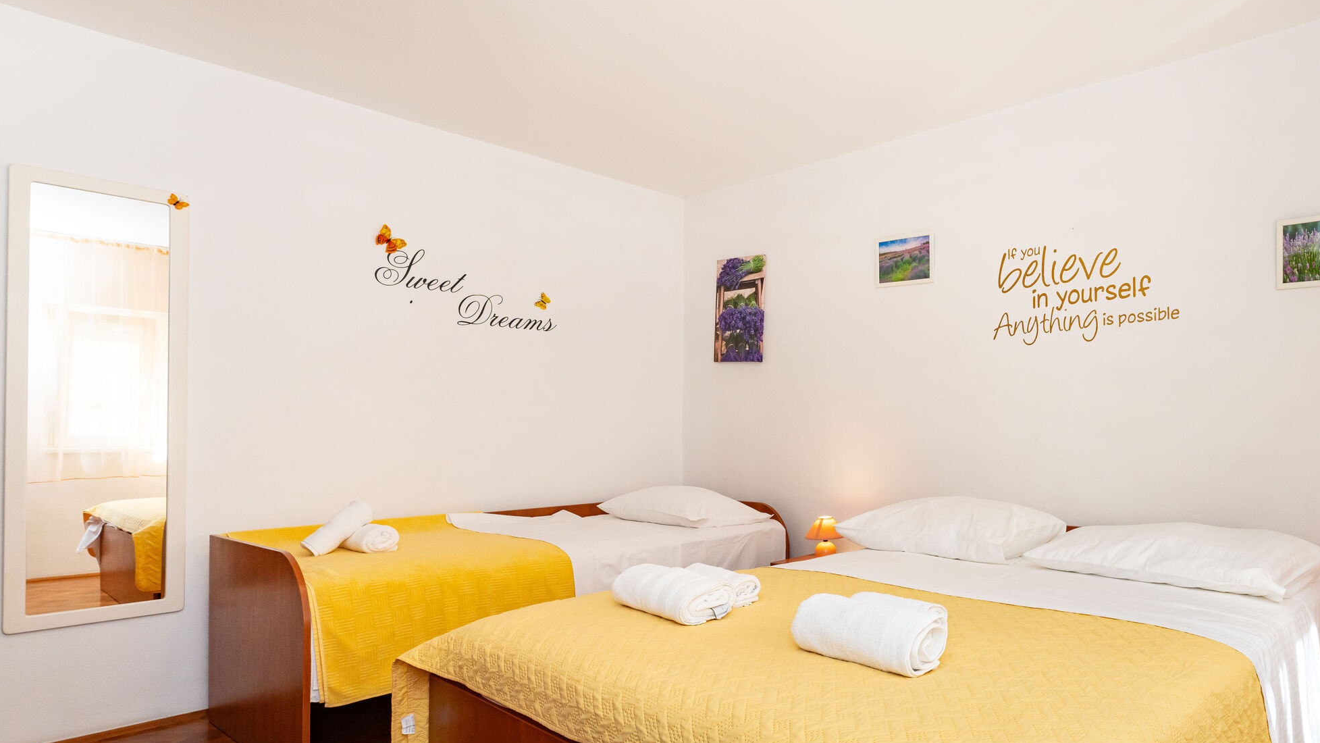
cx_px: 901
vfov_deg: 53.4
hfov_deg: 80.5
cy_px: 426
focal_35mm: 21
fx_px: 735
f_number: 7.1
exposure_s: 1/160
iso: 800
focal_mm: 14
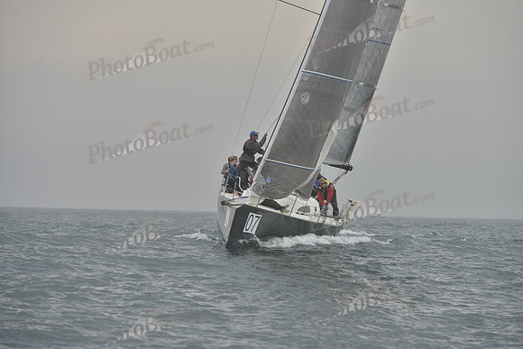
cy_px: 174
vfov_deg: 5.3
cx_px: 262
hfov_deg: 7.9
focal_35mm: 260
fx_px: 3778
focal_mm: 260
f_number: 7.1
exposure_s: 1/800
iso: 280
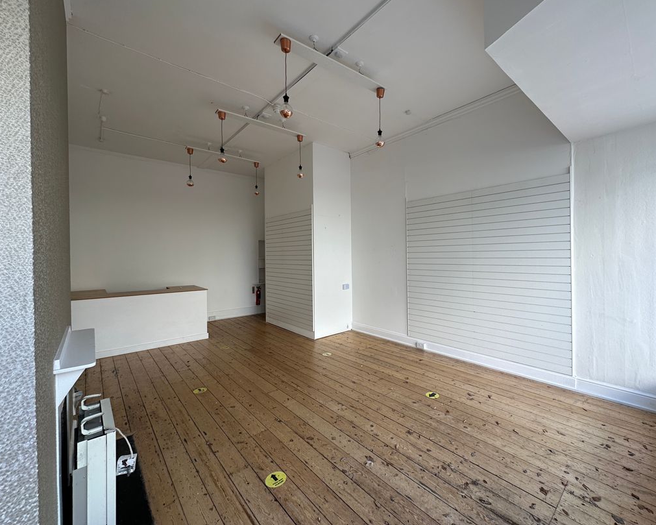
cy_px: 255
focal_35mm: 15
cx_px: 356
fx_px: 291
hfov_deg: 96.6
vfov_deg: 84.0
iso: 50
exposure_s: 1/99
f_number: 2.2
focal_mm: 2.22
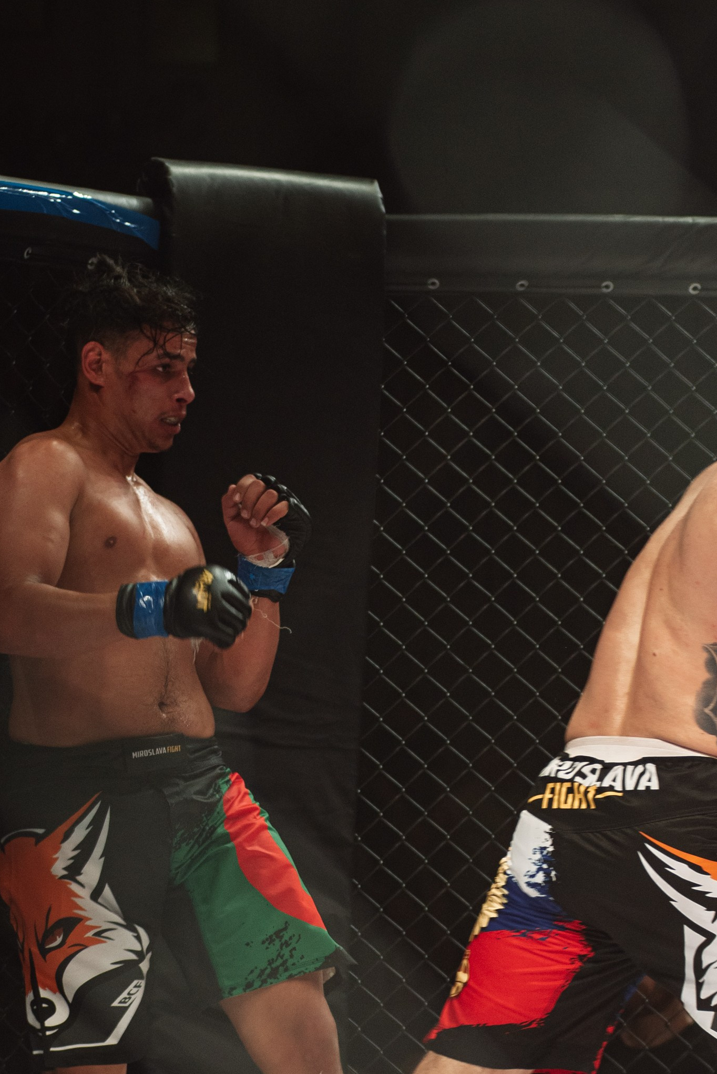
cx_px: 475
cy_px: 821
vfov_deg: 14.9
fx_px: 4090
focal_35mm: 137
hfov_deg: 10.0
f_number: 4
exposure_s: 1/320
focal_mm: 80
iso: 560
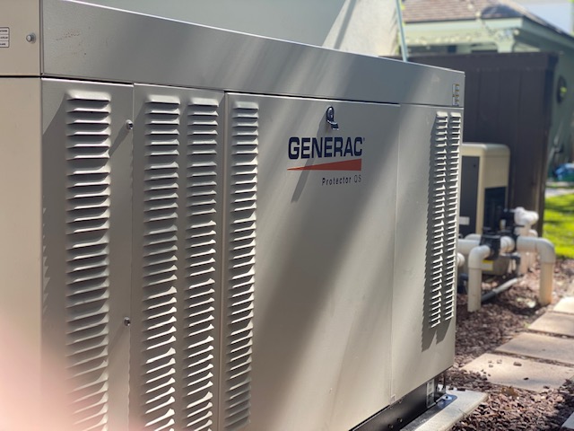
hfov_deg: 36.8
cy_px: 216
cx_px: 287
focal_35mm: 52
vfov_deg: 28.0
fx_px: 862
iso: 20
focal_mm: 6
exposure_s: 1/129
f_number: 2
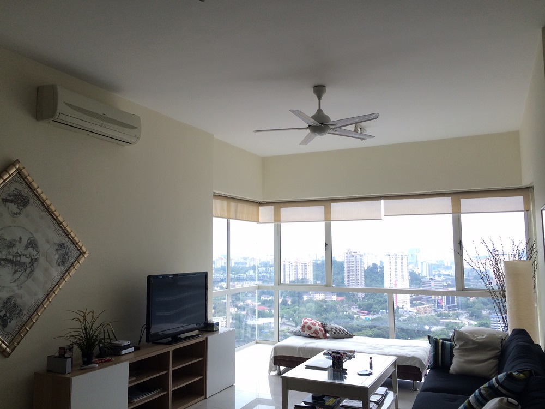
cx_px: 272
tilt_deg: +3.8
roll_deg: +2.0
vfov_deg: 48.2
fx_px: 457
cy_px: 204
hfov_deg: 61.7
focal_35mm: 29
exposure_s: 1/173
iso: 32
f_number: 2.2
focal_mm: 4.15
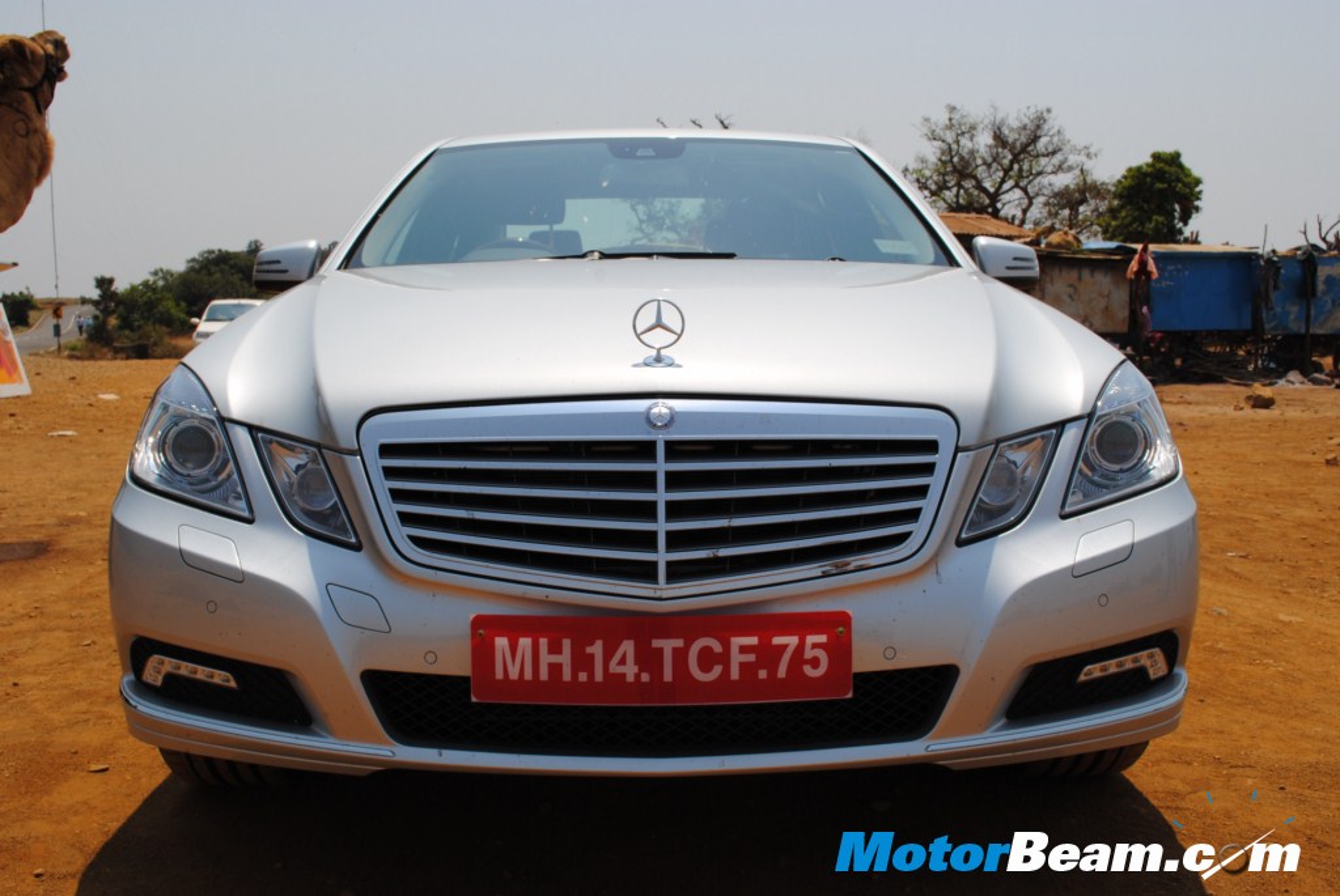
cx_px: 670
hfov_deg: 53.1
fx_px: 1341
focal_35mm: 36
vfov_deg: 37.0
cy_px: 448
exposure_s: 1/320
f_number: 9
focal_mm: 24
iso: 100
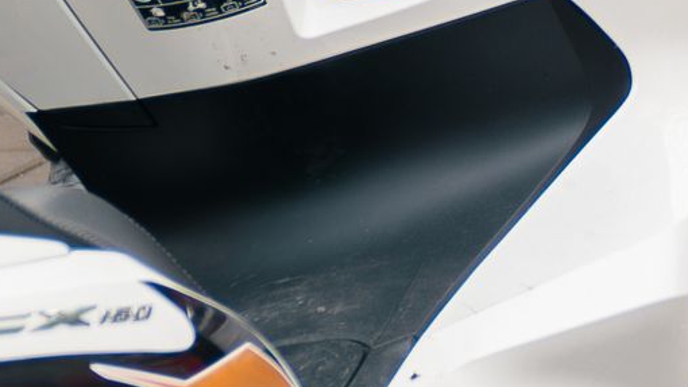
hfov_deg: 6.8
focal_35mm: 268
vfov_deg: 4.4
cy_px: -748
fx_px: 4890
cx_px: 2473
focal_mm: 34
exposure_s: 1/320
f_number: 2.8
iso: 100
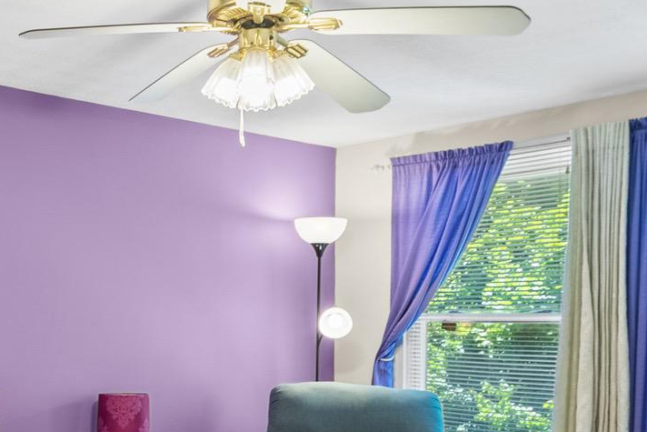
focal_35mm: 46
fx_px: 827
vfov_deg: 28.8
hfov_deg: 39.2
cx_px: 47
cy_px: 321
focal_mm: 16
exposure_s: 1/6
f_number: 8
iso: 800
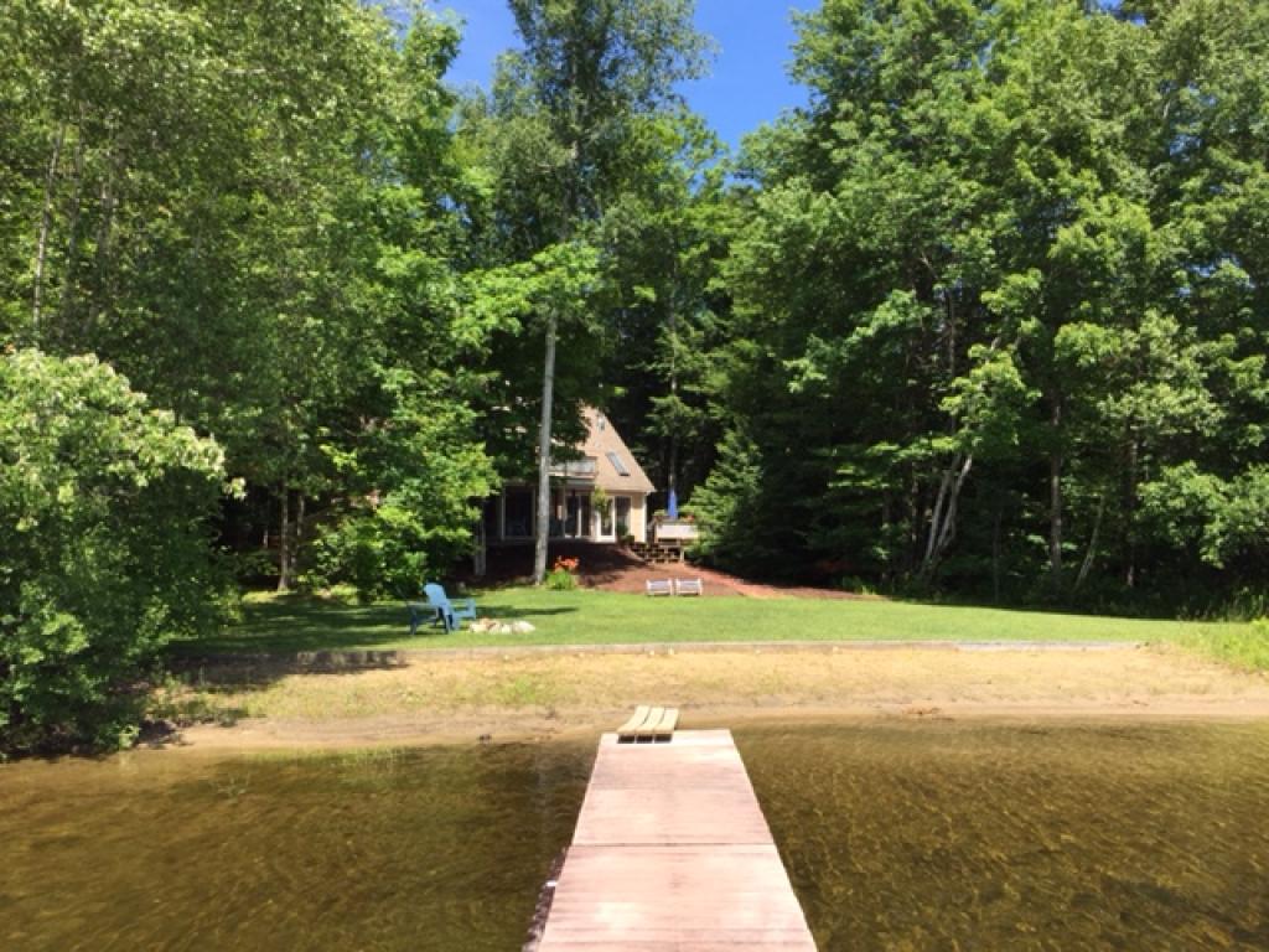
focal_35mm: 29
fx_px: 1063
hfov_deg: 61.7
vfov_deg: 48.2
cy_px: 476
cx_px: 634
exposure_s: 1/942
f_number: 2.2
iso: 32
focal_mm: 4.15
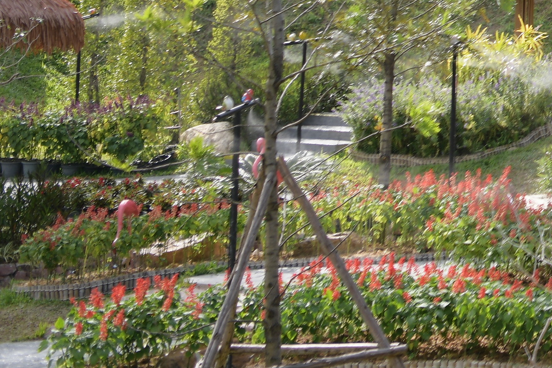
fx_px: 2300
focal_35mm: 150
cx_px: 1046
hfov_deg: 12.3
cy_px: -305
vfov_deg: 8.8
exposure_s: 1/640
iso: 100
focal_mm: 34
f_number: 2.8
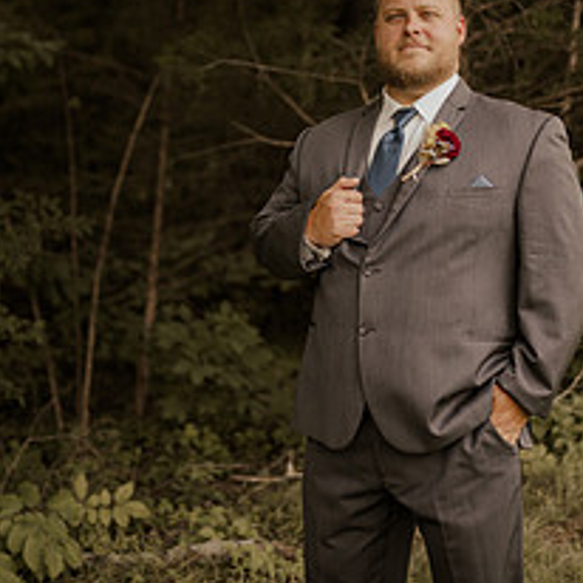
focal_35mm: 65
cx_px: 379
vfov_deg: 26.2
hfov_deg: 26.4
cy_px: 167
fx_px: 1239
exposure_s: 1/400
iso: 64
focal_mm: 35
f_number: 1.6
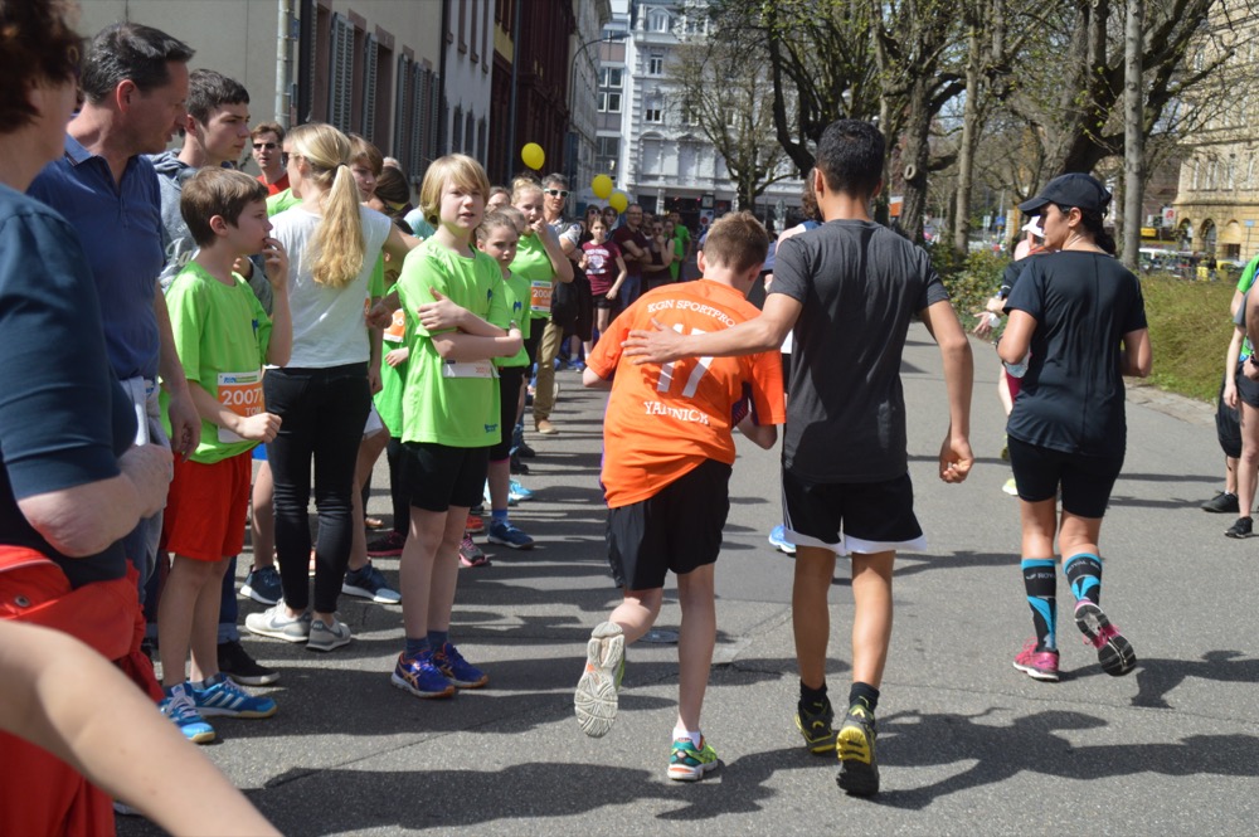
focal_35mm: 63
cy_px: 418
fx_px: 2201
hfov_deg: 31.9
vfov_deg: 21.5
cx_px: 630
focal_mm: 42
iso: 400
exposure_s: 1/1600
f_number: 5.6
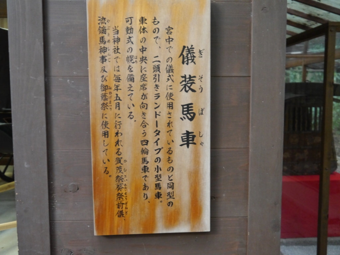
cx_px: 170
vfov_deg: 37.7
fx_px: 373
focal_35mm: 38
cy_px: 128
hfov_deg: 49.0
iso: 1600
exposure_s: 1/20
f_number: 4.2
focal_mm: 19
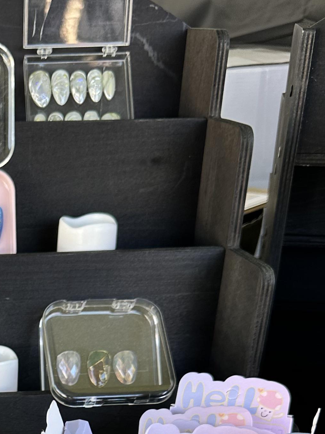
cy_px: 504
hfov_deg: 19.2
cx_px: -93
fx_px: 889
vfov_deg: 25.0
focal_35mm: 71
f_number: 1.78
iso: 64
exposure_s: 1/126
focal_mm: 6.86
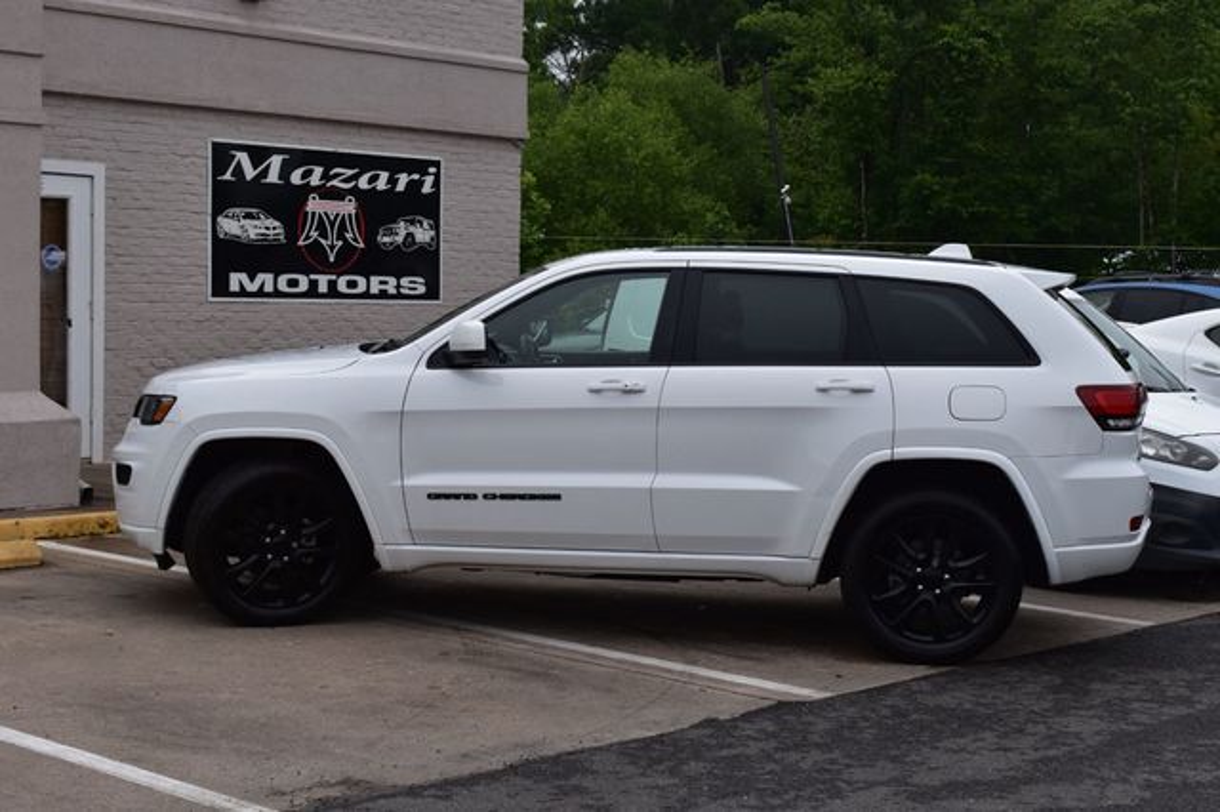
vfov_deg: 22.6
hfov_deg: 33.4
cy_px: 406
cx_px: 610
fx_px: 2032
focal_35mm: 60
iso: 360
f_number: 11
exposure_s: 1/500
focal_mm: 40
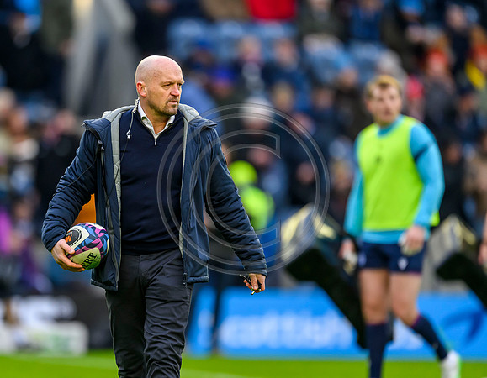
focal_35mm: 676
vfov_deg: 2.2
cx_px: 177
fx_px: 9640
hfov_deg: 2.9
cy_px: 172
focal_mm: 560
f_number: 4
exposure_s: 1/800
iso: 2500
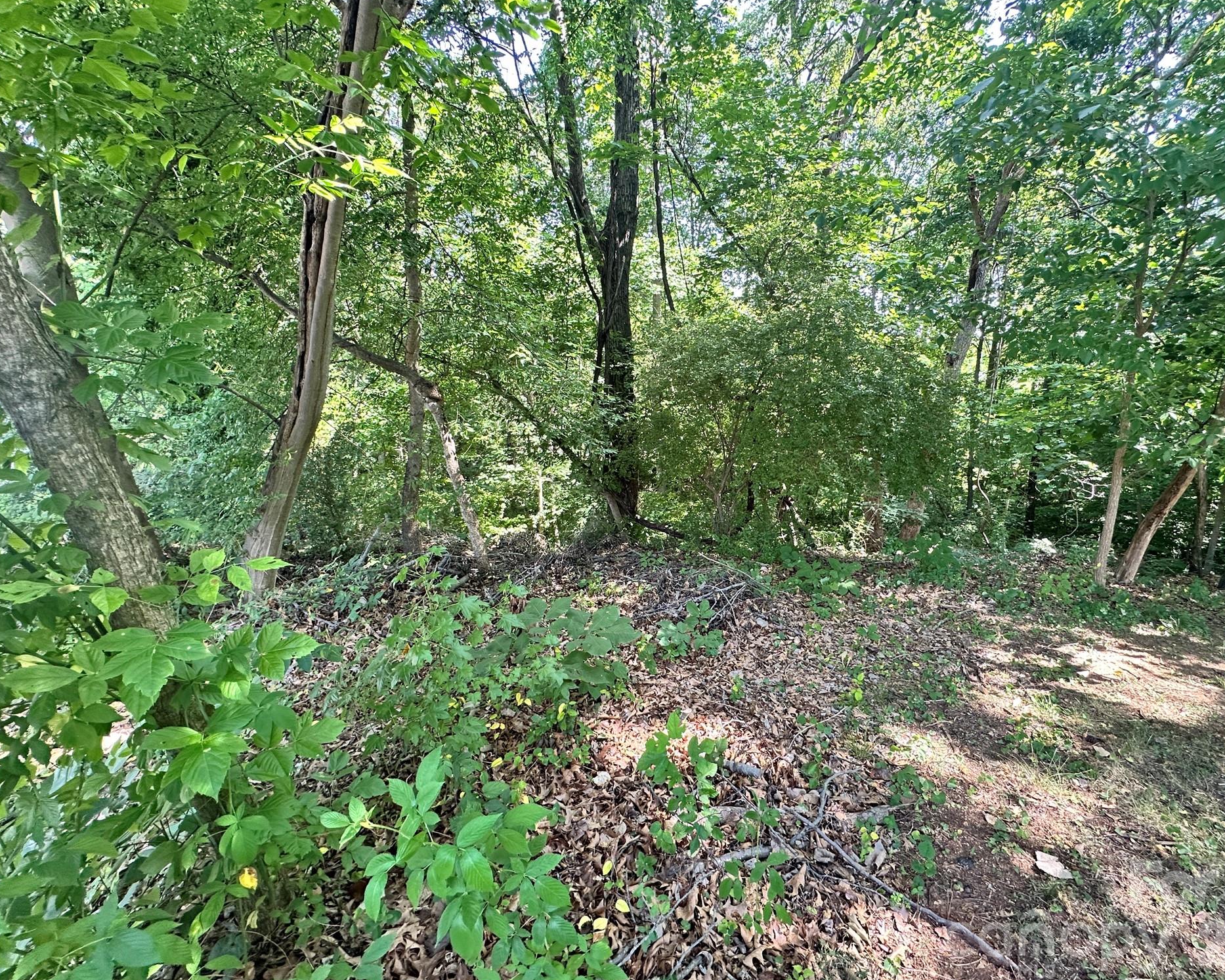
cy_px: 485
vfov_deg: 84.0
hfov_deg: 96.5
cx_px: 667
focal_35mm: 15
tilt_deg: -10.4
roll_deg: +0.0
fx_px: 544
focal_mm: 2.22
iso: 200
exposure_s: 1/99
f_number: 2.2
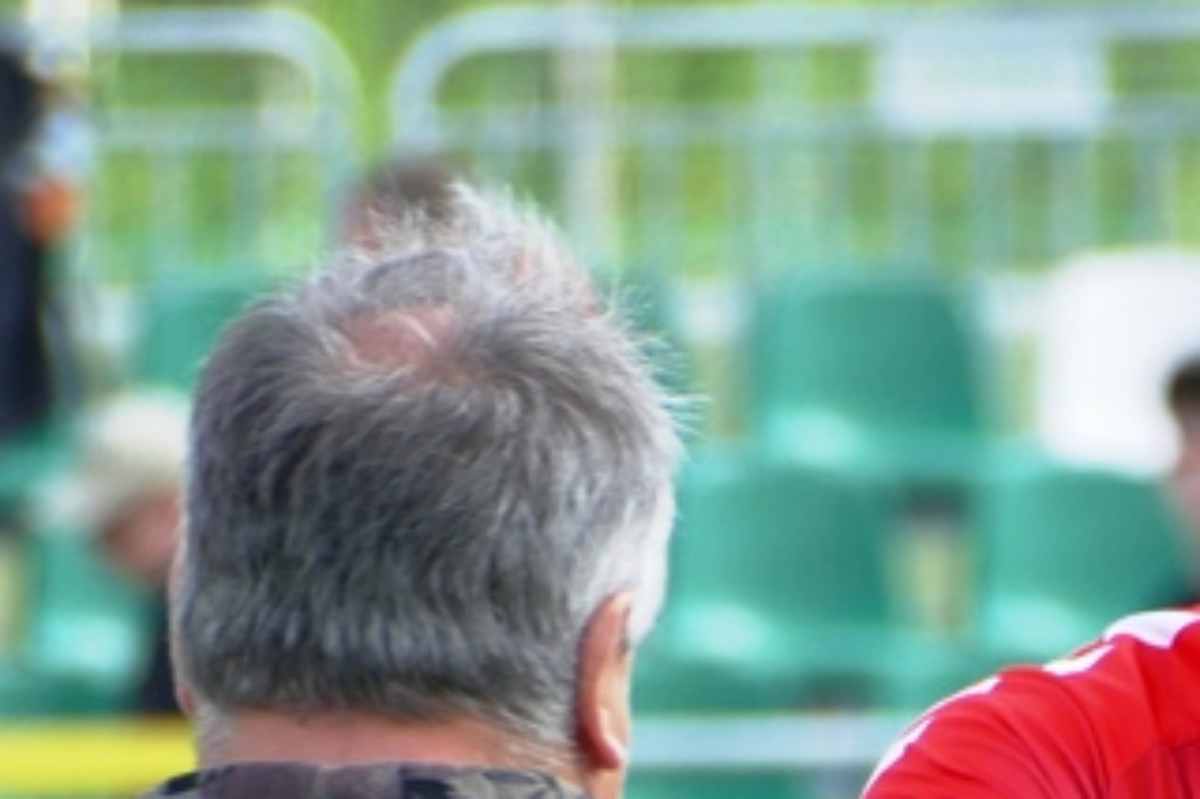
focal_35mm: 1338
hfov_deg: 1.5
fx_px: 44575
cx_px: 1496
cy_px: 1097
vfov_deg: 1.0
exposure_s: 1/500
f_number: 4
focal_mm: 135.82
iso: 160
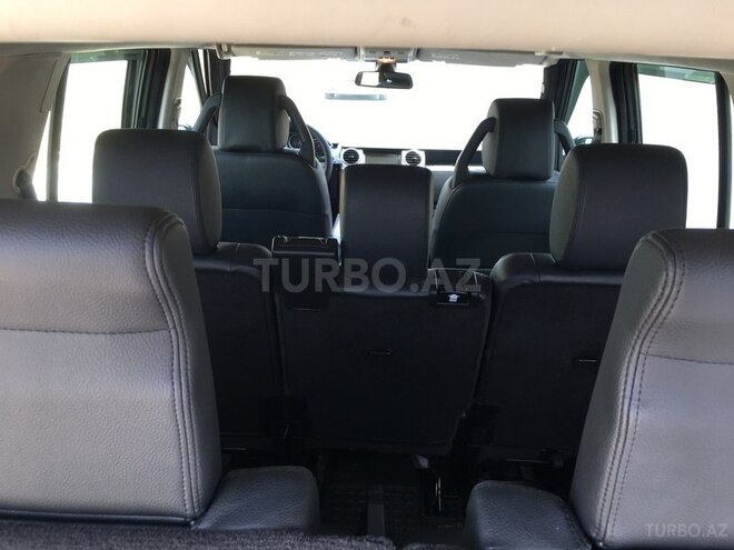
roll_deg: -0.4
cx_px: 367
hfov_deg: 61.7
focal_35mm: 29
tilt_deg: -18.5
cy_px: 275
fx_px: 615
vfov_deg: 48.2
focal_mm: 4.15
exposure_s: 1/33
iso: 25
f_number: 2.2
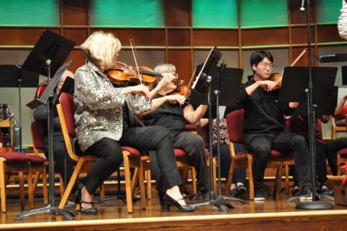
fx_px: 794
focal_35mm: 82
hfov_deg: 24.6
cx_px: 174
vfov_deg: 16.5
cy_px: 116
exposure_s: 1/25
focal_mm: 55
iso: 1600
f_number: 5.6
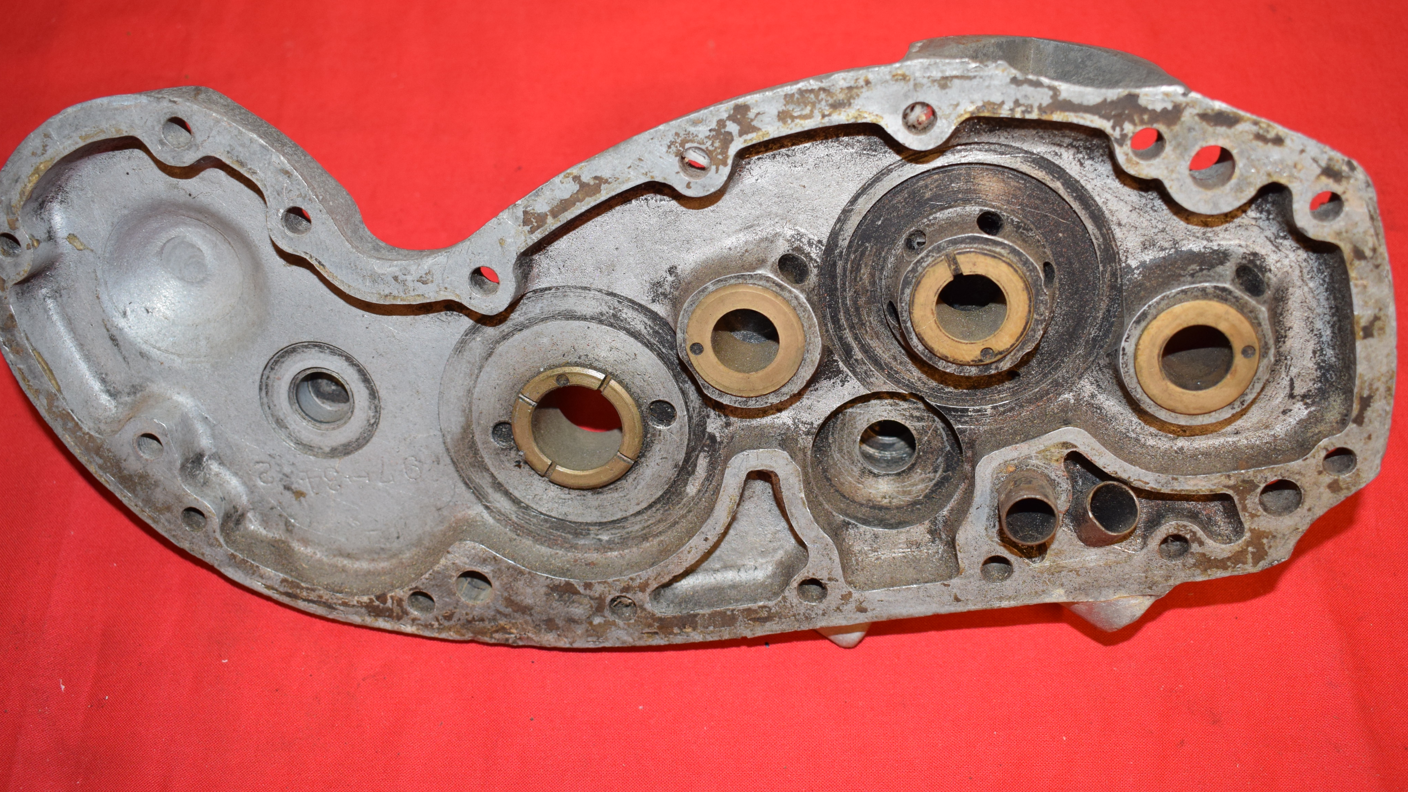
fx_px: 1477
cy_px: 374
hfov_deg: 51.0
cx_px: 701
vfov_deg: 30.0
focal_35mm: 40
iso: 640
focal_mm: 23
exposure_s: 1/60
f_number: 5
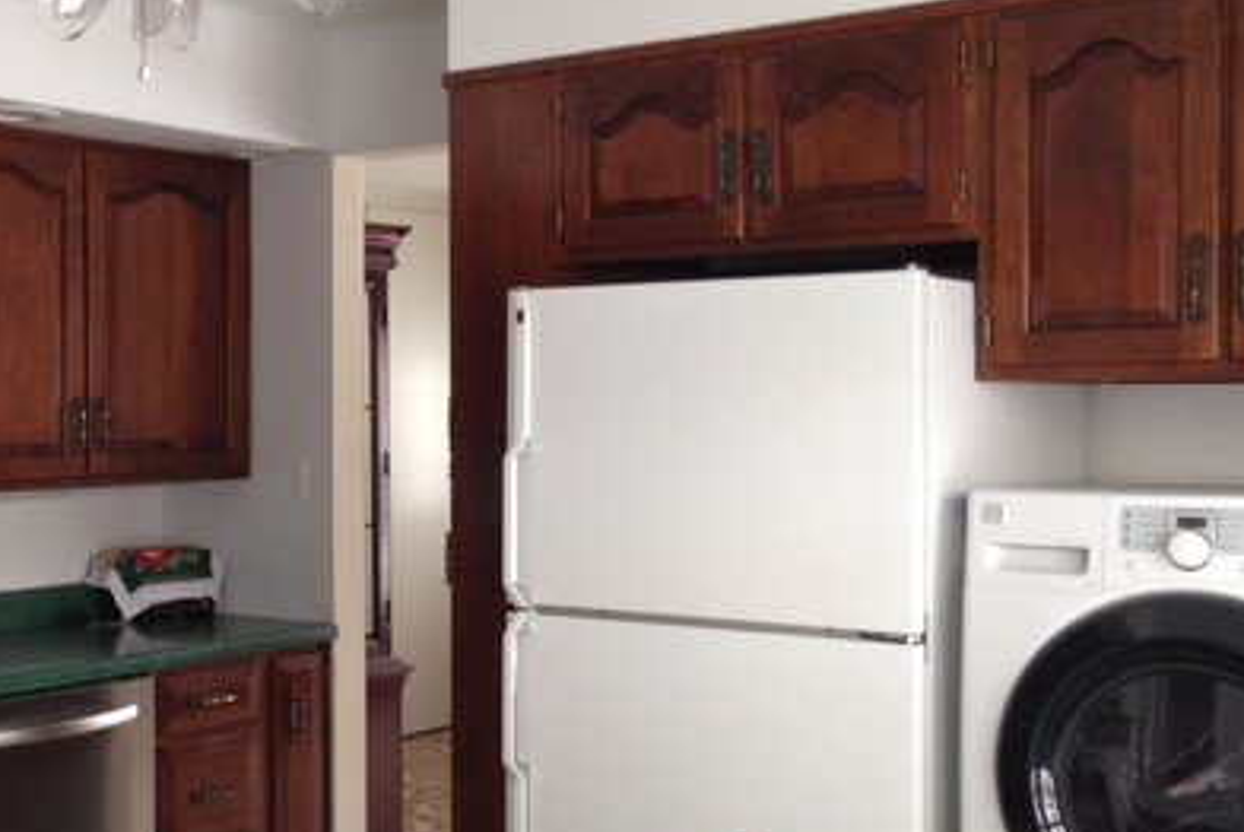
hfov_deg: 35.4
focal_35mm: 56
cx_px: 441
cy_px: 448
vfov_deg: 24.2
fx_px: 1936
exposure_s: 1/20
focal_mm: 4.12
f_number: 2.4
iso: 64
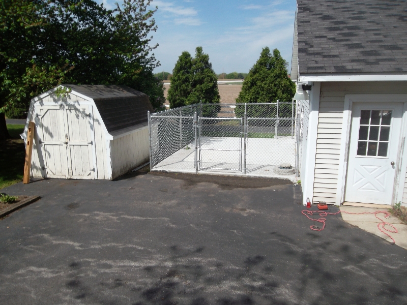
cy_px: 152
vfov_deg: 51.4
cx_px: 204
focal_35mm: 27
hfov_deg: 65.3
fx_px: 317
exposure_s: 1/180
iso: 80
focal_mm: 4.9
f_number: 8.9
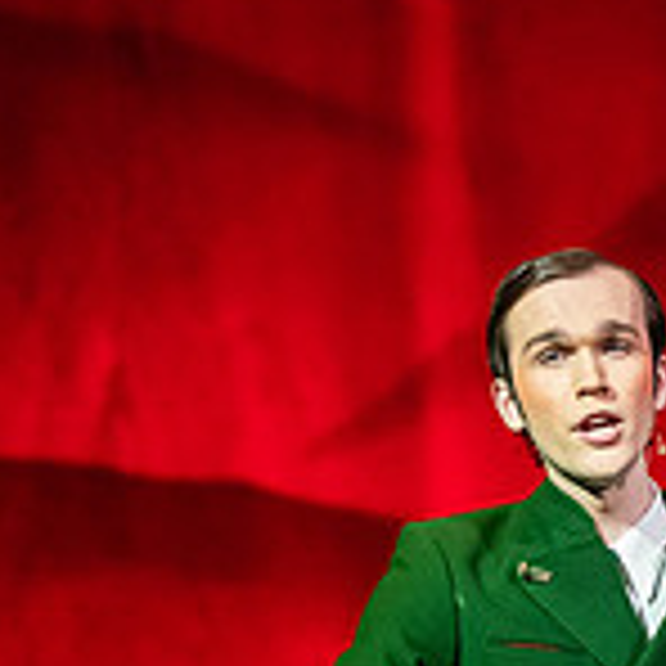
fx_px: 12712
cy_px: 515
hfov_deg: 3.0
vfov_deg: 3.0
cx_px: 567
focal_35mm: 584
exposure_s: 1/250
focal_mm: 175
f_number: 3.2
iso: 3200
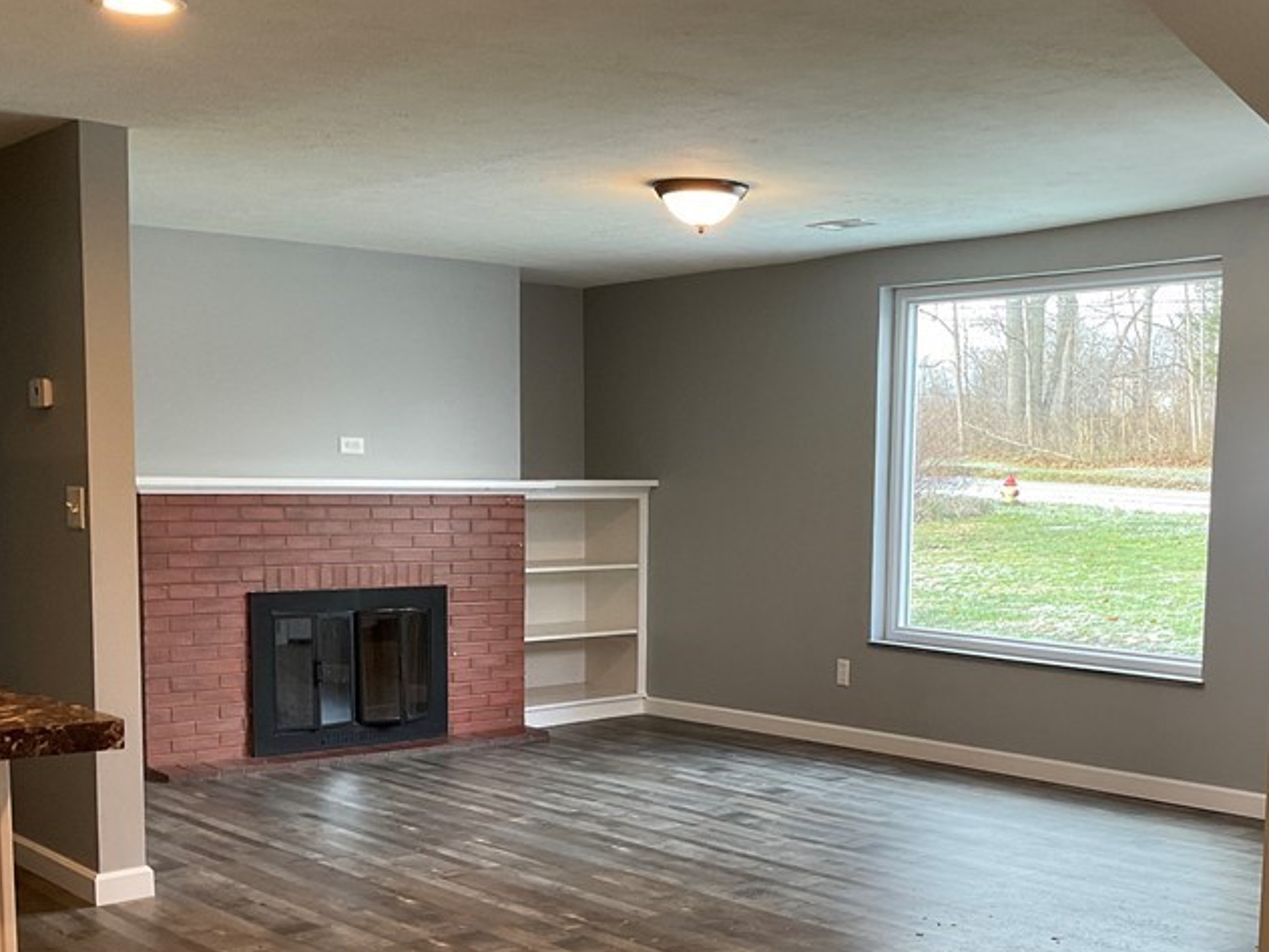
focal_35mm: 47
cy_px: 657
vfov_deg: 30.6
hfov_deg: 40.1
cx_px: 797
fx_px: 1723
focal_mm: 3
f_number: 1.8
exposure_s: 1/60
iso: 64
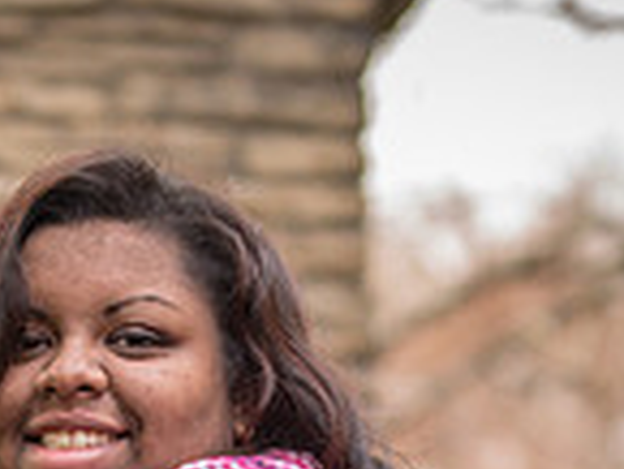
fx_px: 6044
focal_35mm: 335
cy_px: 820
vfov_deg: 4.4
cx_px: 94
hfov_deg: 5.9
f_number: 2.8
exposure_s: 1/50
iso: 200
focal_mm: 80
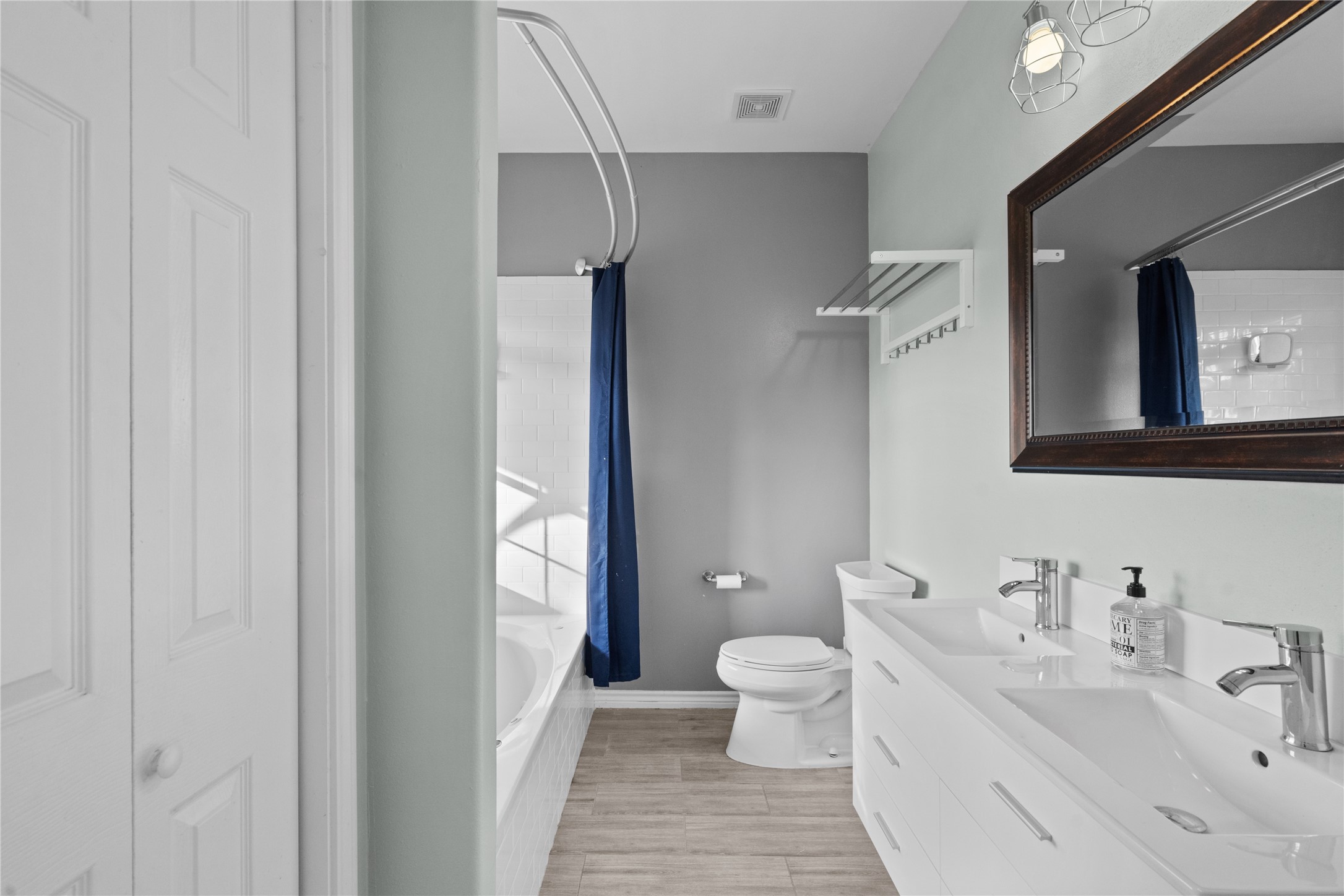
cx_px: 672
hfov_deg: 96.7
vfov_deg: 73.7
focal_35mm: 16
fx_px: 597
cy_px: 448
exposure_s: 1/20
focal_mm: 16
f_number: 8
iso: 1250
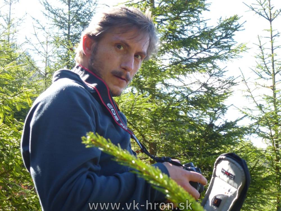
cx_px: 140
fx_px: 528
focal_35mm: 65
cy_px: 106
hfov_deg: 29.8
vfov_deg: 22.6
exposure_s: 1/100
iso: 100
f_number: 4.6
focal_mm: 11.7
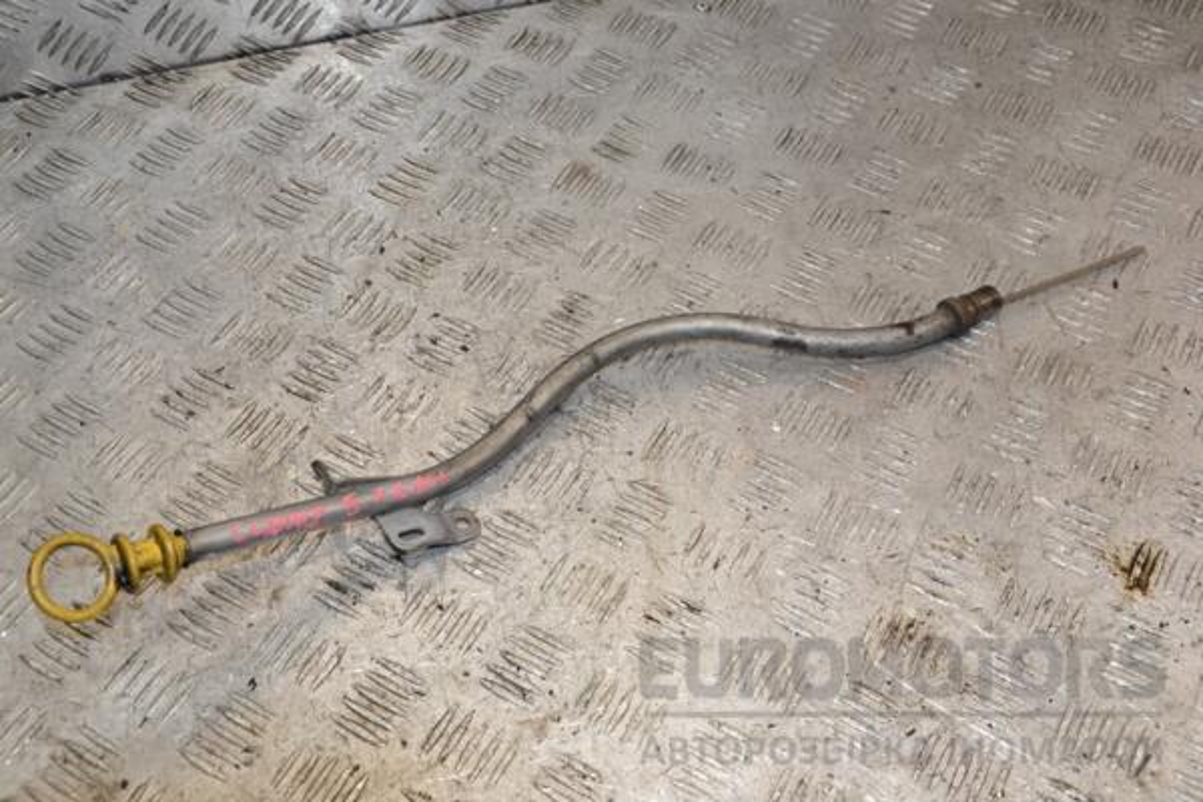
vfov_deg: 31.9
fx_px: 1403
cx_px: 602
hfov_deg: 46.4
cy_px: 401
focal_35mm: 42
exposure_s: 1/200
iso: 800
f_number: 6.3
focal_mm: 28
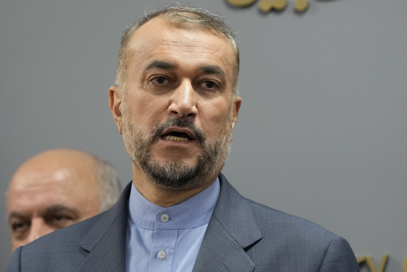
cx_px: 204
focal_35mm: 186
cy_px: 136
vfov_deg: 7.4
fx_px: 2103
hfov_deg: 11.1
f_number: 4.5
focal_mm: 186
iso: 2500
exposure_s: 1/320
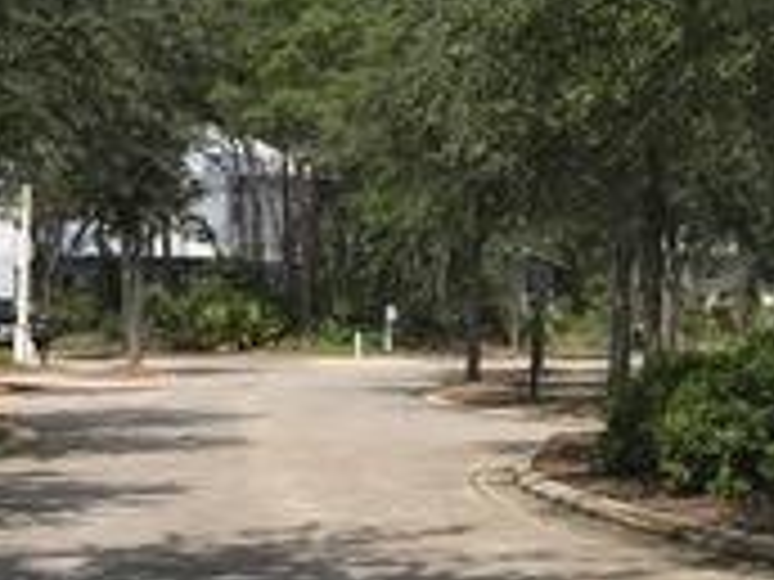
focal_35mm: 104
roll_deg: +0.2
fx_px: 2325
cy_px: 171
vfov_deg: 14.2
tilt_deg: +1.9
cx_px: 680
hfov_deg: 18.6
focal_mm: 3.99
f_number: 1.8
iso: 20
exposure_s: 1/1773
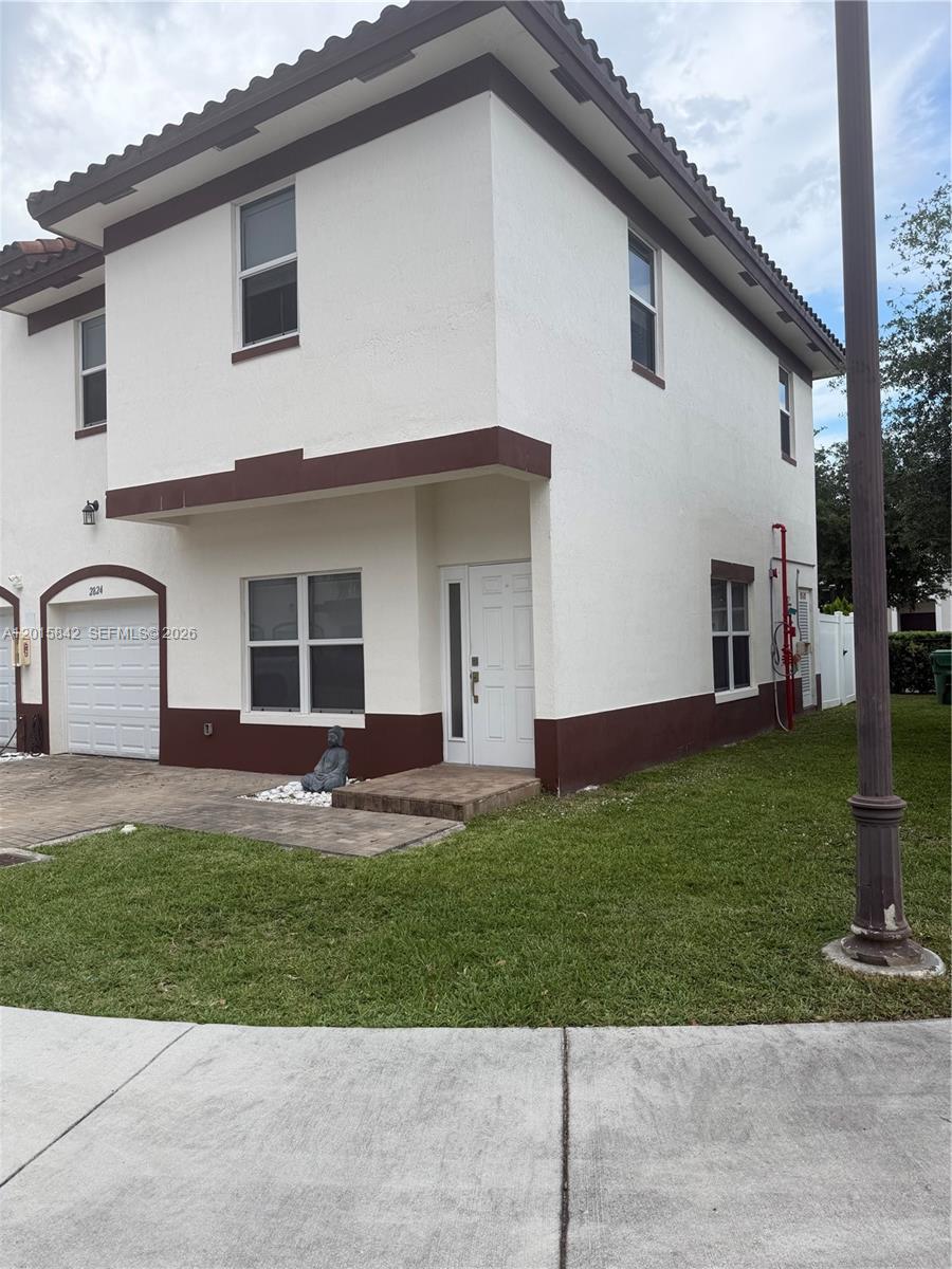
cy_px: 634
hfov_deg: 56.8
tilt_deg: +1.0
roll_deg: +2.0
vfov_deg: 71.6
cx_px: 476
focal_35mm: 24
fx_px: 880
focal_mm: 6.76
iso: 80
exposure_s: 1/1522
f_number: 1.78
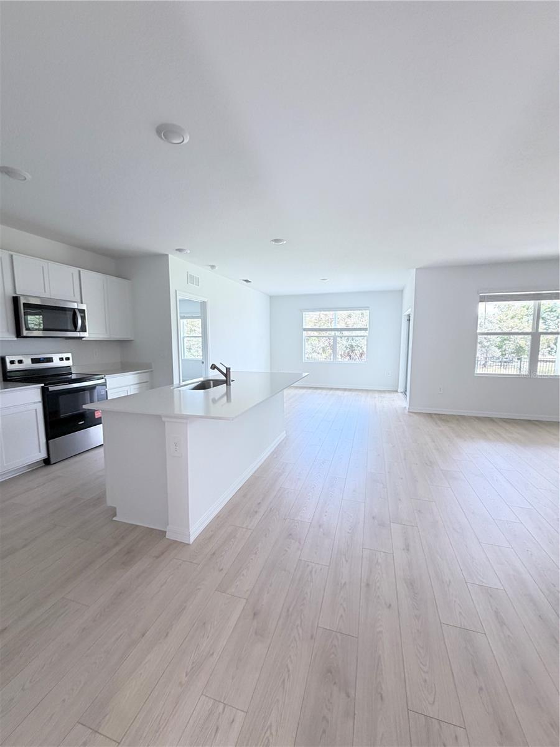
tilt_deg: -4.3
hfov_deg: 85.7
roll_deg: -0.4
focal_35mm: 14
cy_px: 374
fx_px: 302
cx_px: 280
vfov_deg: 102.1
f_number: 2.2
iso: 200
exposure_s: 1/121
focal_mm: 2.22
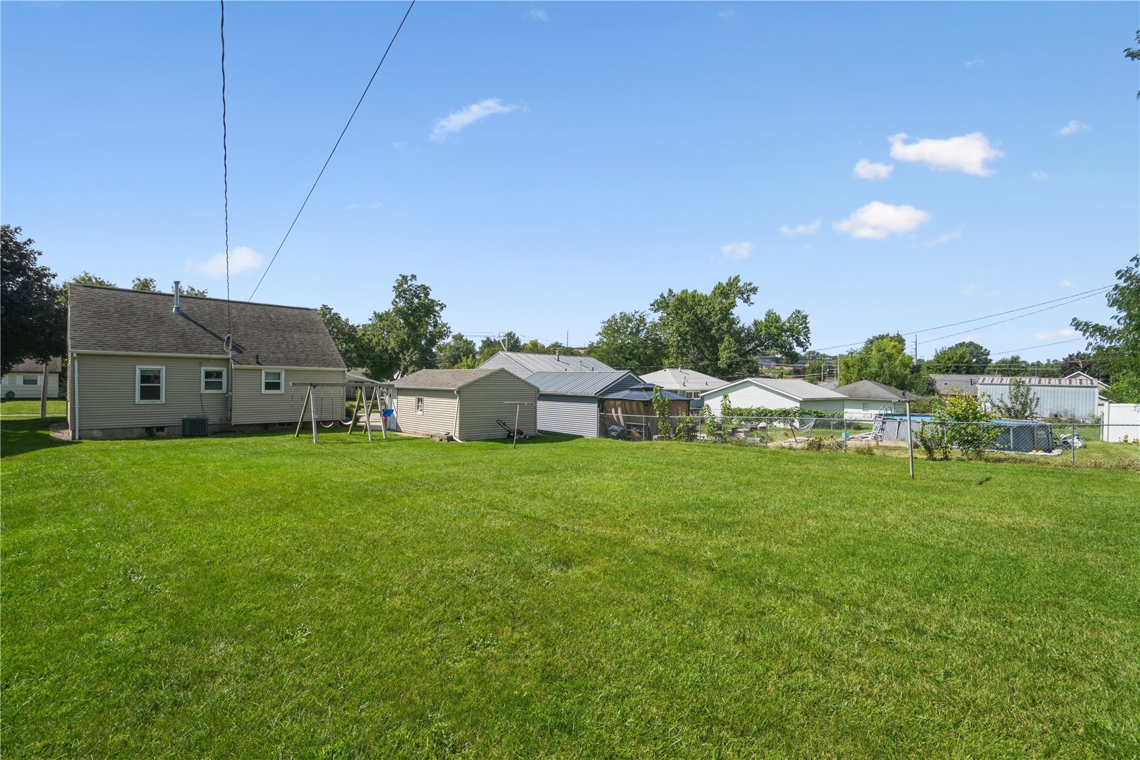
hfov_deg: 96.7
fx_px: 507
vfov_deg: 73.7
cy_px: 380
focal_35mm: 16
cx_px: 570
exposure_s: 1/800
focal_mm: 16
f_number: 10
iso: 400
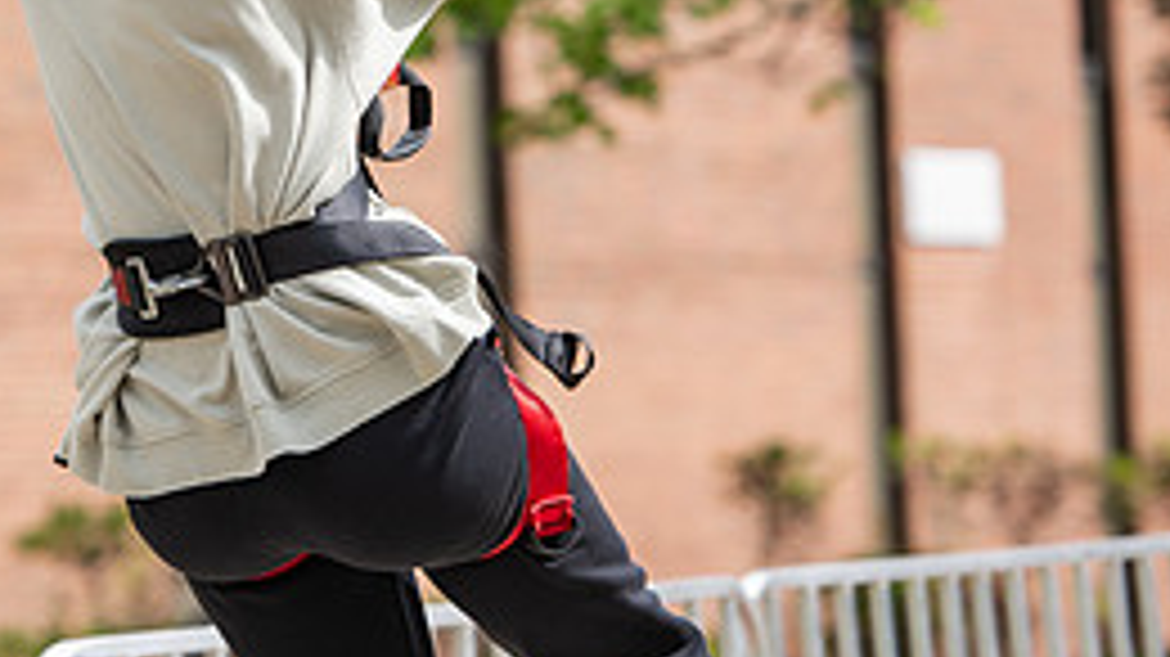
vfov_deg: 3.8
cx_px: 306
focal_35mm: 316
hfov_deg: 6.8
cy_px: 34
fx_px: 9799
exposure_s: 1/800
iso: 160
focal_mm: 135
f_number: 4
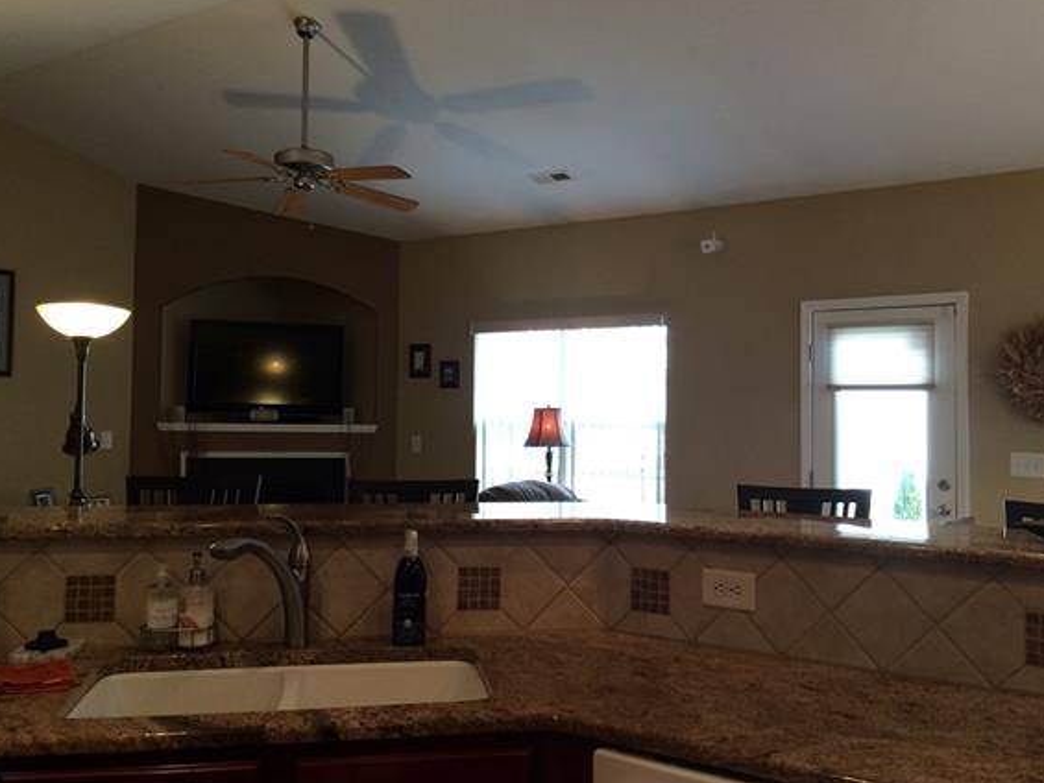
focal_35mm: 34
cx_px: 552
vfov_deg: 41.8
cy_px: 371
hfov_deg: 53.9
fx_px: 1026
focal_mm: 4.12
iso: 50
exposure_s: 1/30
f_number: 2.2
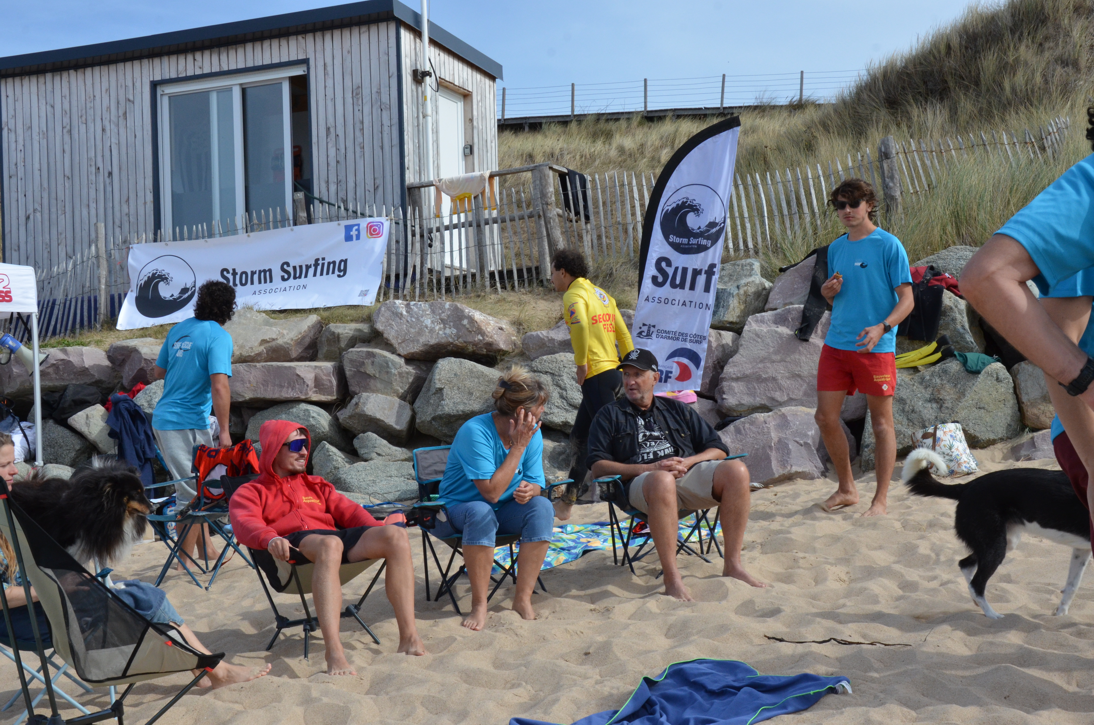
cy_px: 362
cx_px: 547
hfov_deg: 41.2
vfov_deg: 28.0
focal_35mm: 48
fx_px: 1456
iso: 800
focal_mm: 32
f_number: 13
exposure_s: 1/640
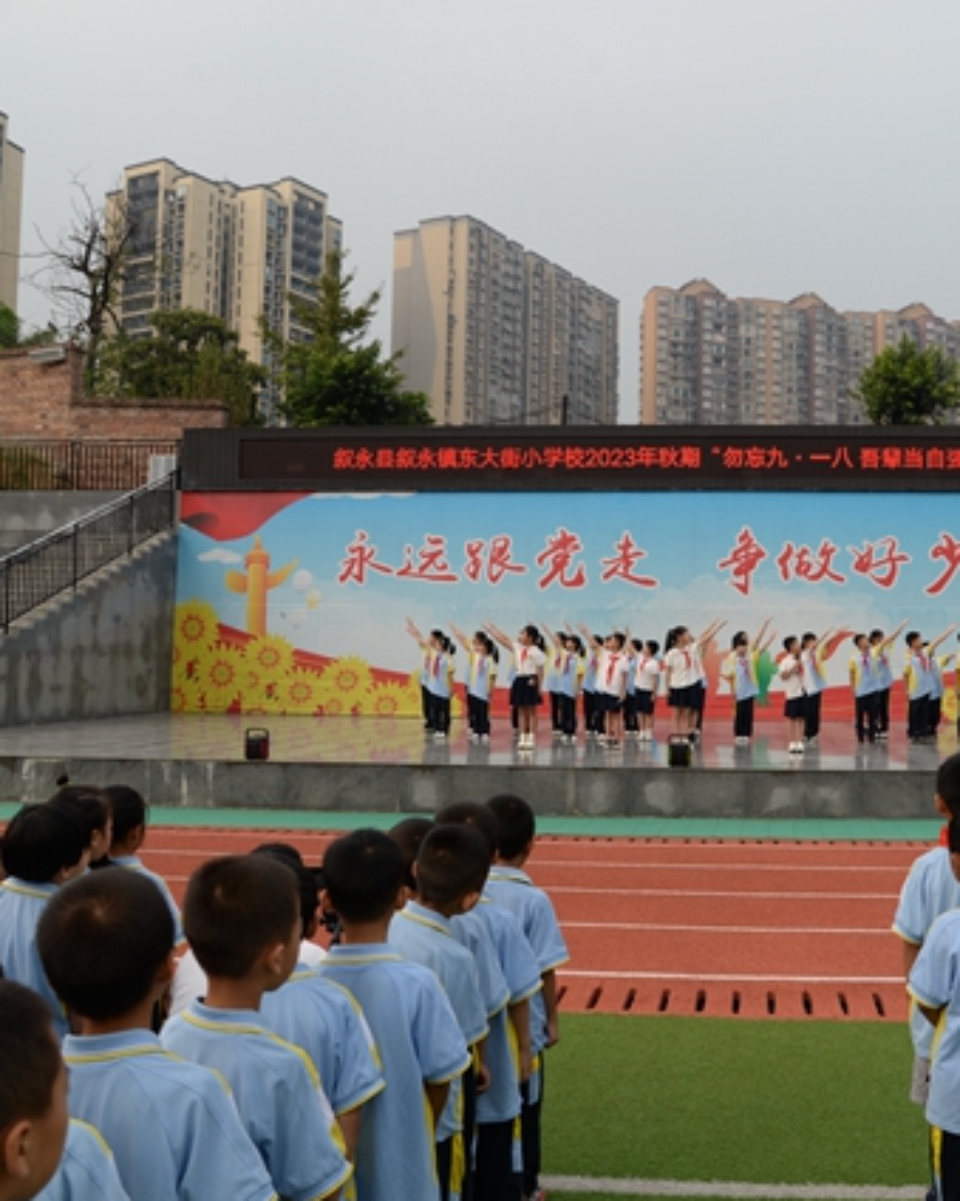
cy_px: 602
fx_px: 1208
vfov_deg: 52.9
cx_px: 697
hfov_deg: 42.3
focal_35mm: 34
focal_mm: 24
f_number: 6.3
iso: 100
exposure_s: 1/250
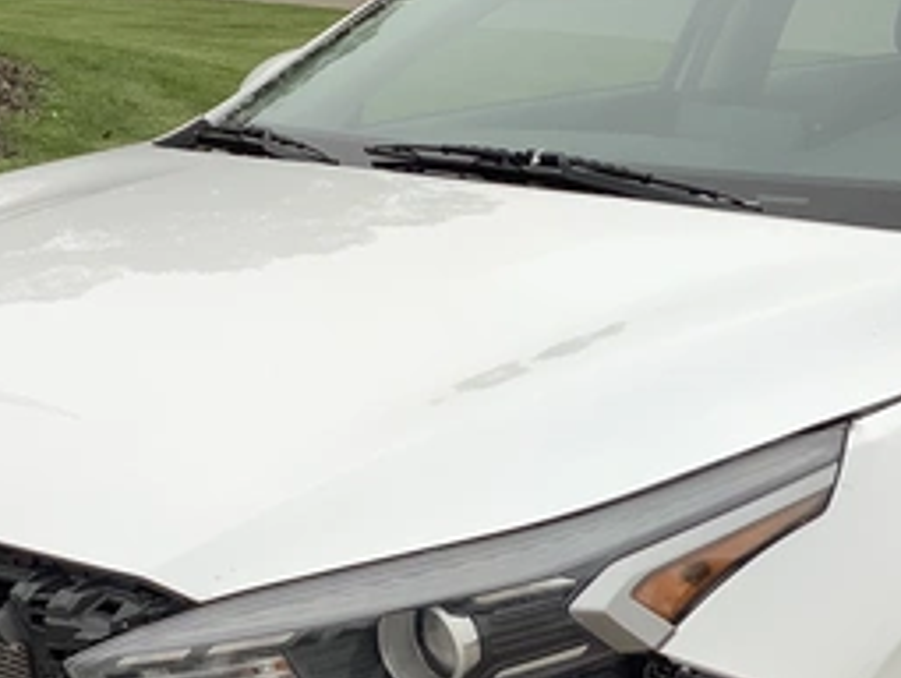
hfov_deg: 21.4
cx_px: 629
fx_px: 2372
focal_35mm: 91
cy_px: 581
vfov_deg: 16.1
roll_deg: -1.5
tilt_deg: -18.0
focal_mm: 3.3
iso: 25
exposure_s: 1/275
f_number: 2.4
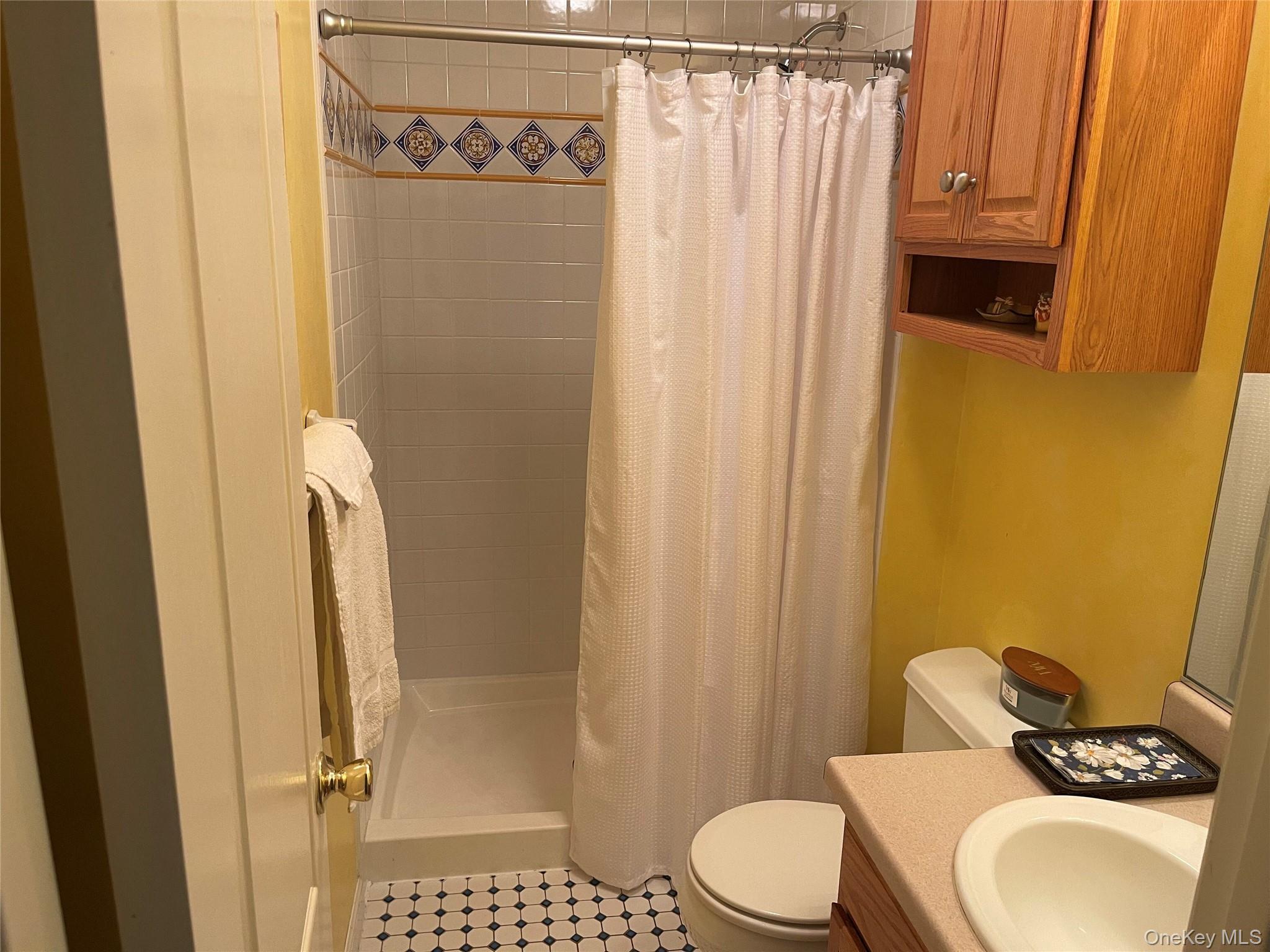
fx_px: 917
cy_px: 476
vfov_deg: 54.9
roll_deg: -0.9
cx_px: 635
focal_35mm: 25
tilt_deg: -15.5
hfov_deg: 69.4
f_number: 1.6
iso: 160
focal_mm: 5.1
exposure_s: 1/60
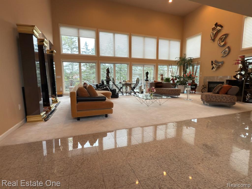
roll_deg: -0.7
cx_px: 126
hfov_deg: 91.0
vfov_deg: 74.7
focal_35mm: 17
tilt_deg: -6.8
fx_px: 124
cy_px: 94
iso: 100
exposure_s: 1/30
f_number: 2.2
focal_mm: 2.22
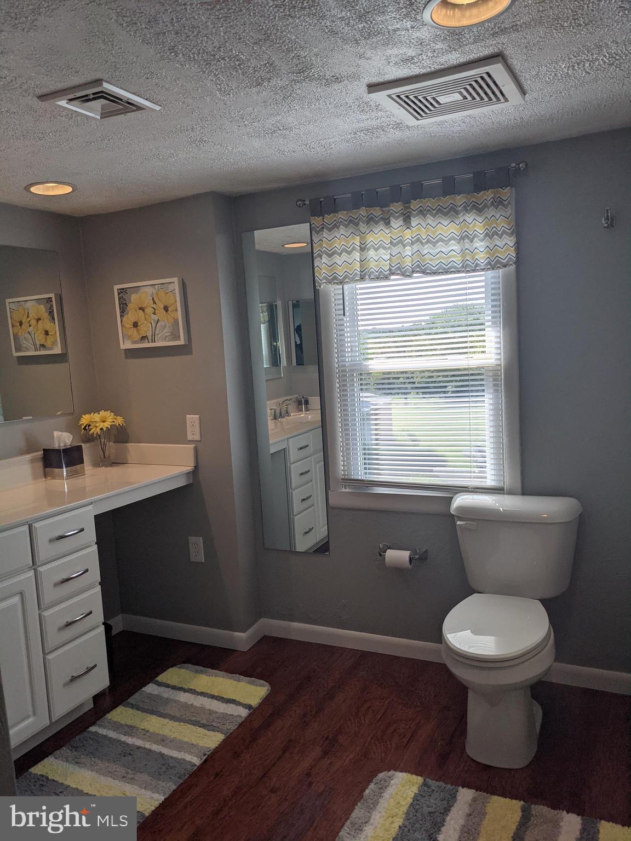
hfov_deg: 51.4
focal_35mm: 27
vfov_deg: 65.3
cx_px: 316
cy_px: 420
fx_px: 656
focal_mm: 4.38
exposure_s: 1/782
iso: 55
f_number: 1.73
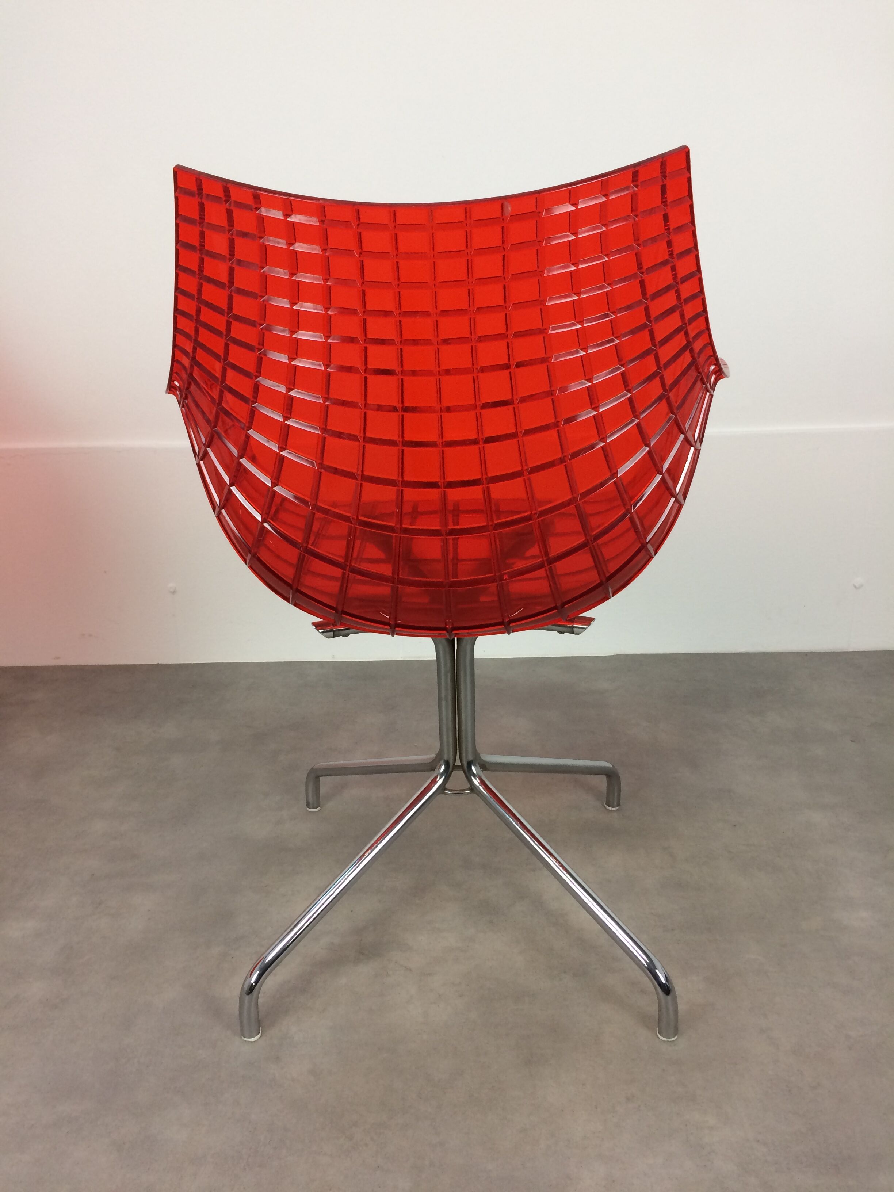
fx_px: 999
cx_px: 447
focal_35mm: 29
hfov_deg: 48.2
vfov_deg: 61.7
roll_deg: +1.3
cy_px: 596
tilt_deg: -22.6
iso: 50
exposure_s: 1/33
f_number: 2.2
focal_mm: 4.15
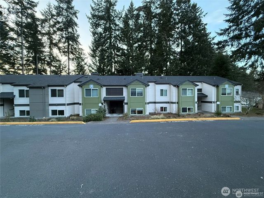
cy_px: 99
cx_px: 132
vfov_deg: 85.7
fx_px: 107
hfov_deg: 102.1
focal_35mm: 14
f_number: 2.2
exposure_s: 1/60
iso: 400
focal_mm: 2.22
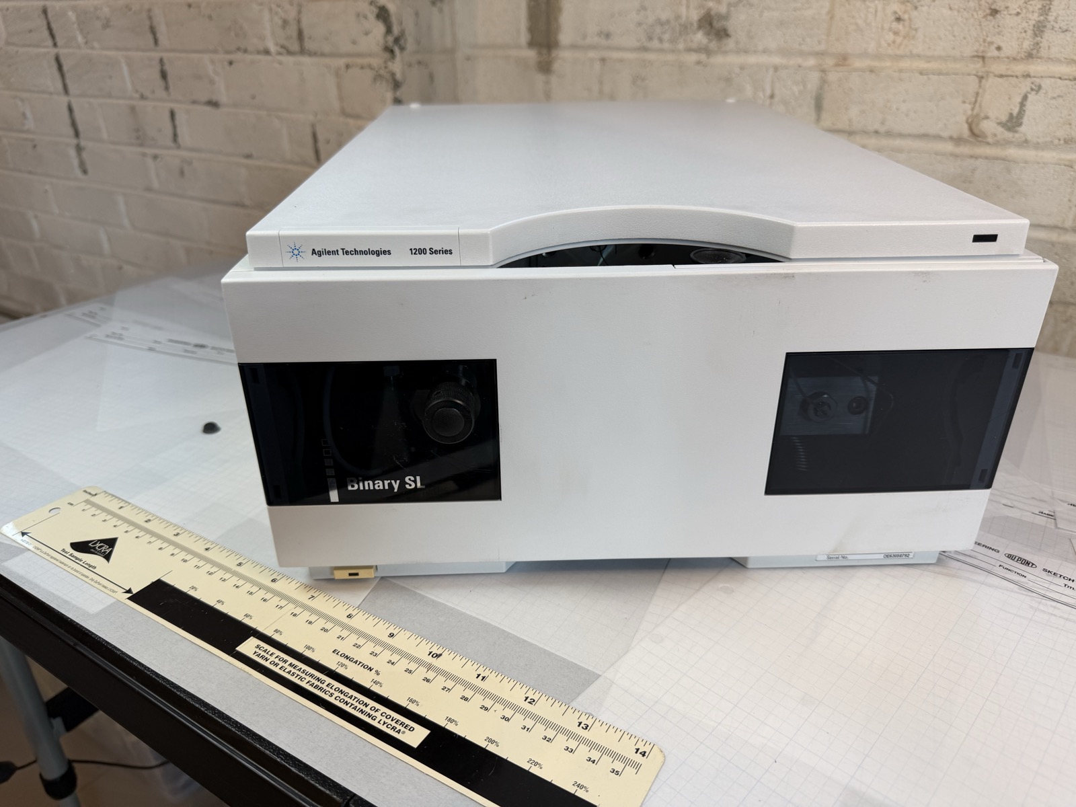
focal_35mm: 24
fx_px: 746
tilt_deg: -27.1
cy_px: 404
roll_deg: +0.1
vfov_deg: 56.8
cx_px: 538
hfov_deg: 71.6
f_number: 1.78
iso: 64
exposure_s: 1/212
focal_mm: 6.76
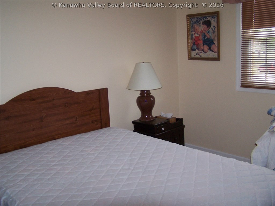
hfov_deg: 49.0
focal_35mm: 38
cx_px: 138
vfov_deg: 37.7
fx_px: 302
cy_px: 103
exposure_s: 1/60
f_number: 2.8
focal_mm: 6.3
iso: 140
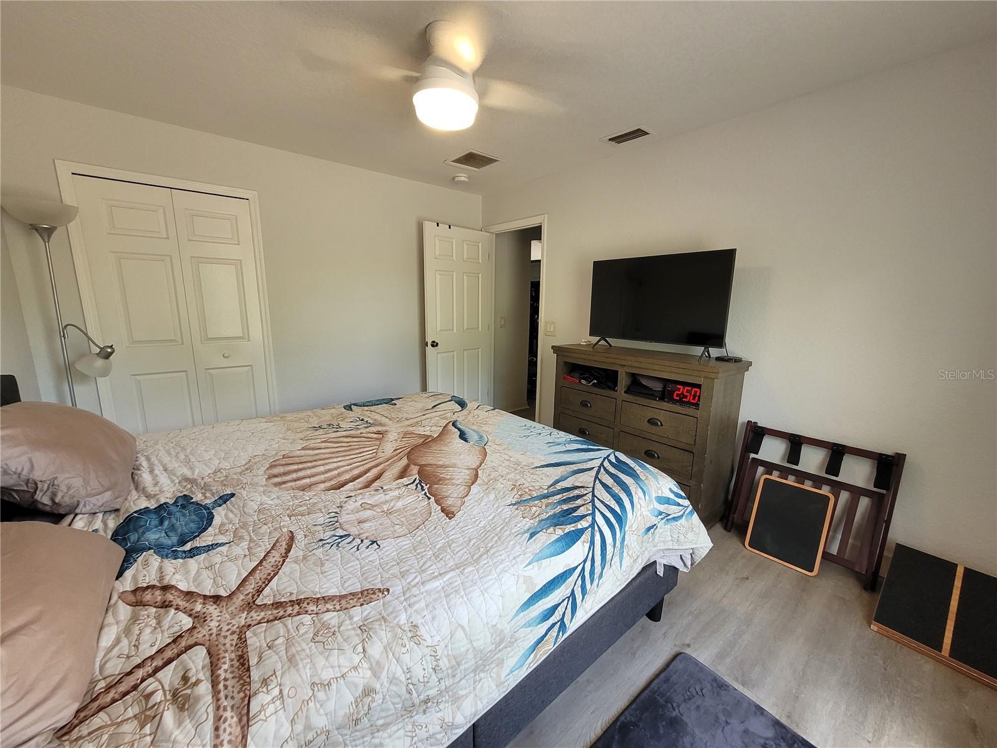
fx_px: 374
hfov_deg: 106.2
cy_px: 374
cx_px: 498
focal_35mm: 13
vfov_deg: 89.9
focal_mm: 1.74
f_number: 2.2
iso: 125
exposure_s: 1/60
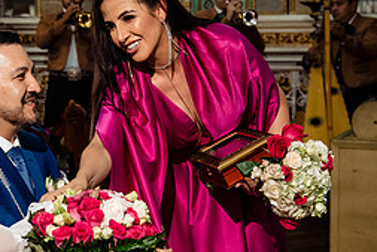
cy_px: 118
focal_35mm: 115
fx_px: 1205
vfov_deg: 11.9
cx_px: 69
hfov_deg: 17.6
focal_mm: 48
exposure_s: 1/100
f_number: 5
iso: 2000
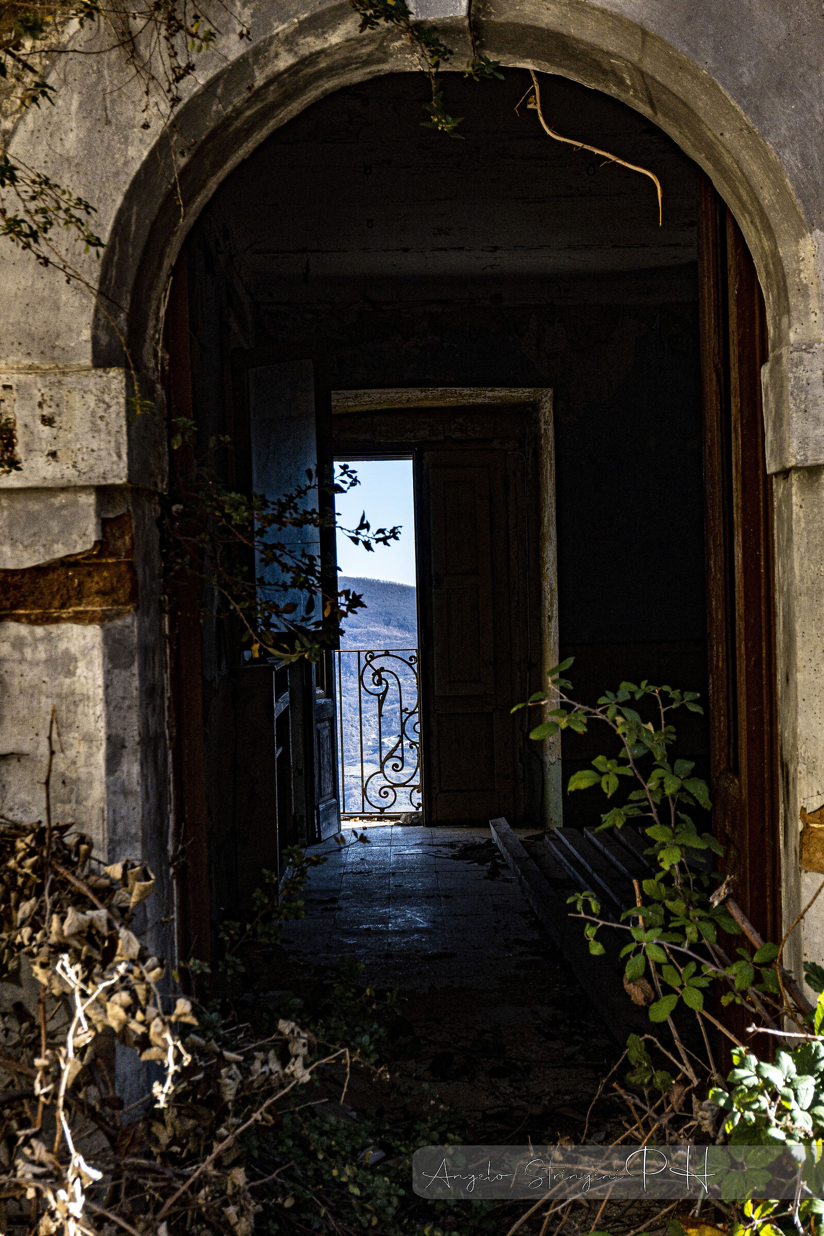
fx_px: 1648
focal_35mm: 48
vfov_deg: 41.1
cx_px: 412
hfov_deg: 28.1
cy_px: 618
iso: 320
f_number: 9.5
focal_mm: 32
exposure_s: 1/350
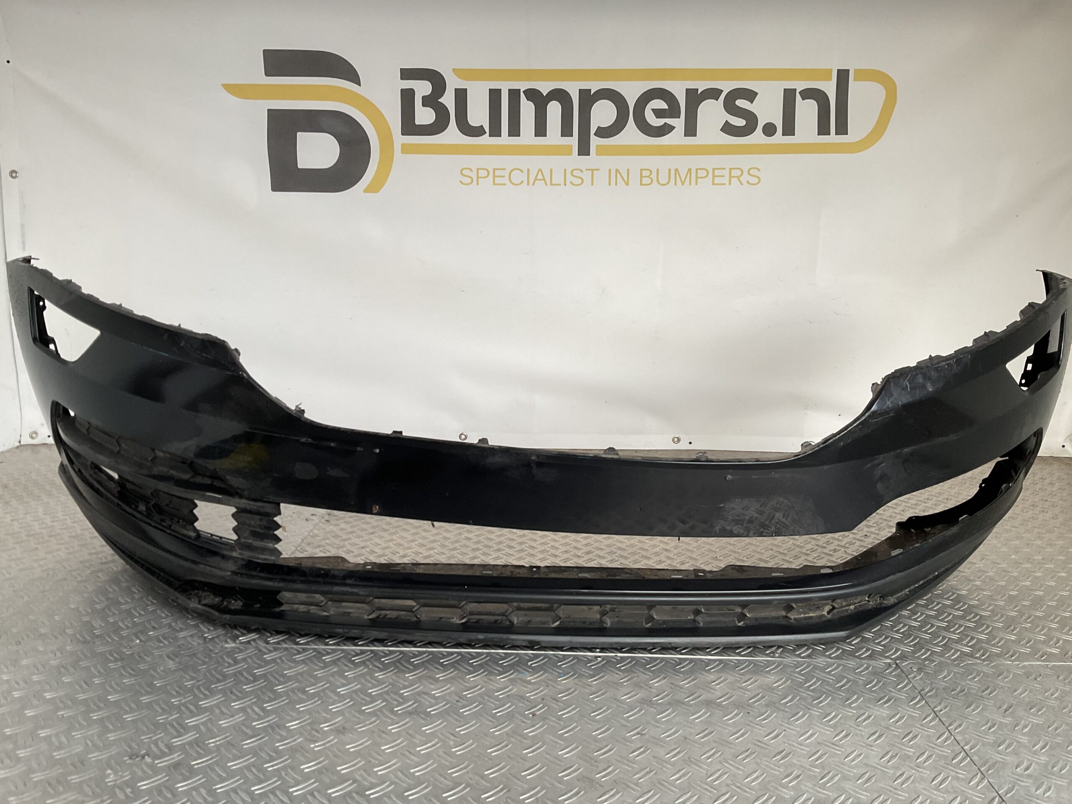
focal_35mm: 29
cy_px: 402
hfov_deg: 61.7
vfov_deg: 48.2
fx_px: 898
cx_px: 536
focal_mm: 3
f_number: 1.8
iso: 50
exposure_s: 1/100
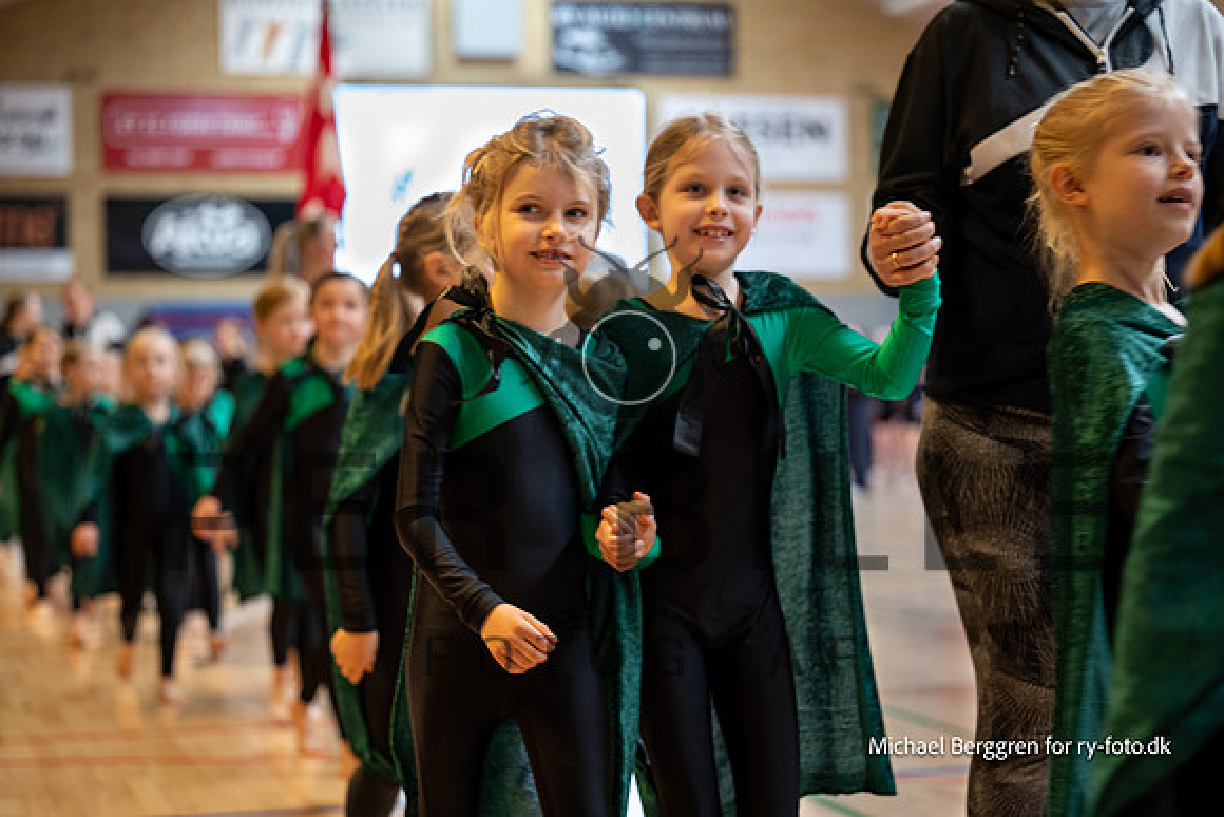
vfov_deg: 18.7
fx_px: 2482
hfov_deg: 27.7
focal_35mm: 73
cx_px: 612
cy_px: 408
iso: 1800
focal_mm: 73
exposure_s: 1/125
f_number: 2.8
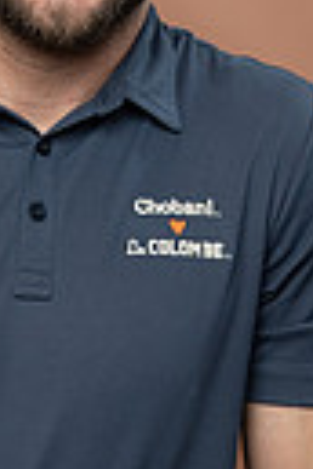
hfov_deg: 5.6
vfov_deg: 8.4
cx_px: 36
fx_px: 3182
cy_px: 338
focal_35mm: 244
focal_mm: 70
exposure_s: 1/160
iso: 320
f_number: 4
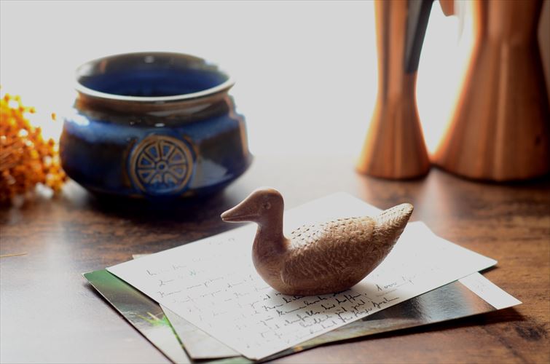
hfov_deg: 27.0
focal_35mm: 75
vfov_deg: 18.1
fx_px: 1143
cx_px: 275
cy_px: 182
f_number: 3.2
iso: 640
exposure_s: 1/100
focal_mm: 50
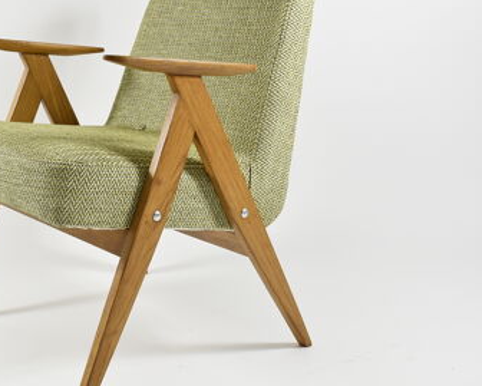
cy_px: 157
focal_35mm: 68
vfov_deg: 22.5
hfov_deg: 27.5
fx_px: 968
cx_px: 113
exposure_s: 1/125
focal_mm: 27
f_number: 5.6
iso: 640
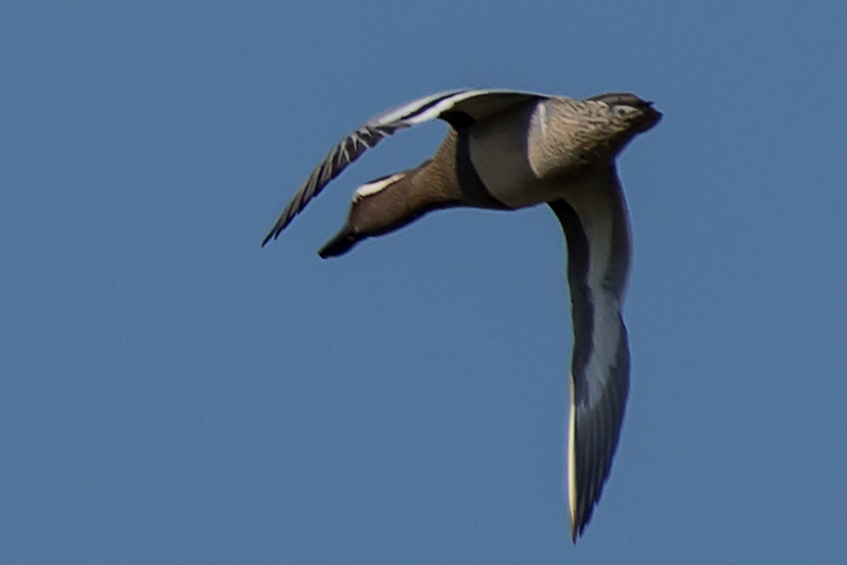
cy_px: 282
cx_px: 424
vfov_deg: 1.8
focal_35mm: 750
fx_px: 17651
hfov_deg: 2.7
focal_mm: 500
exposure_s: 1/1250
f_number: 8
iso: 200
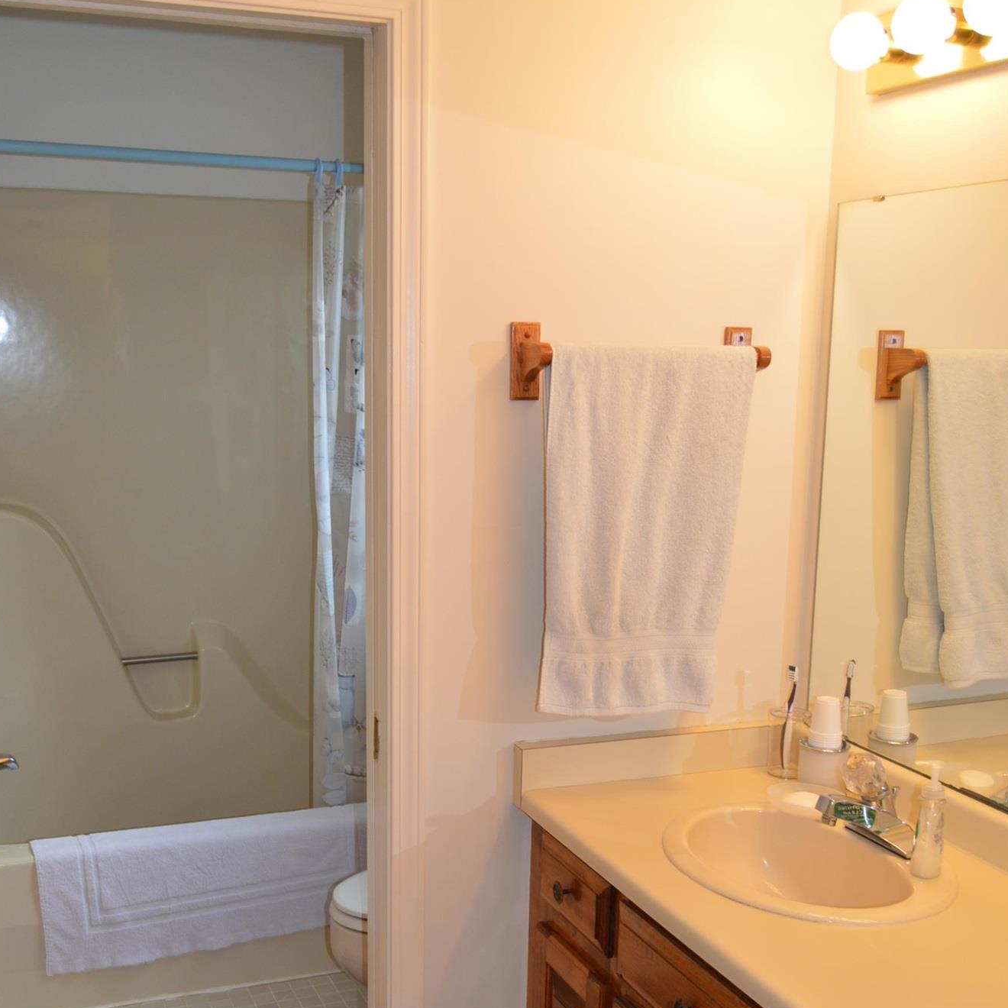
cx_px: 490
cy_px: 615
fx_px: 1318
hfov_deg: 41.9
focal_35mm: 40
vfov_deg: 41.6
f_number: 4
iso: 400
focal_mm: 18
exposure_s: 1/80
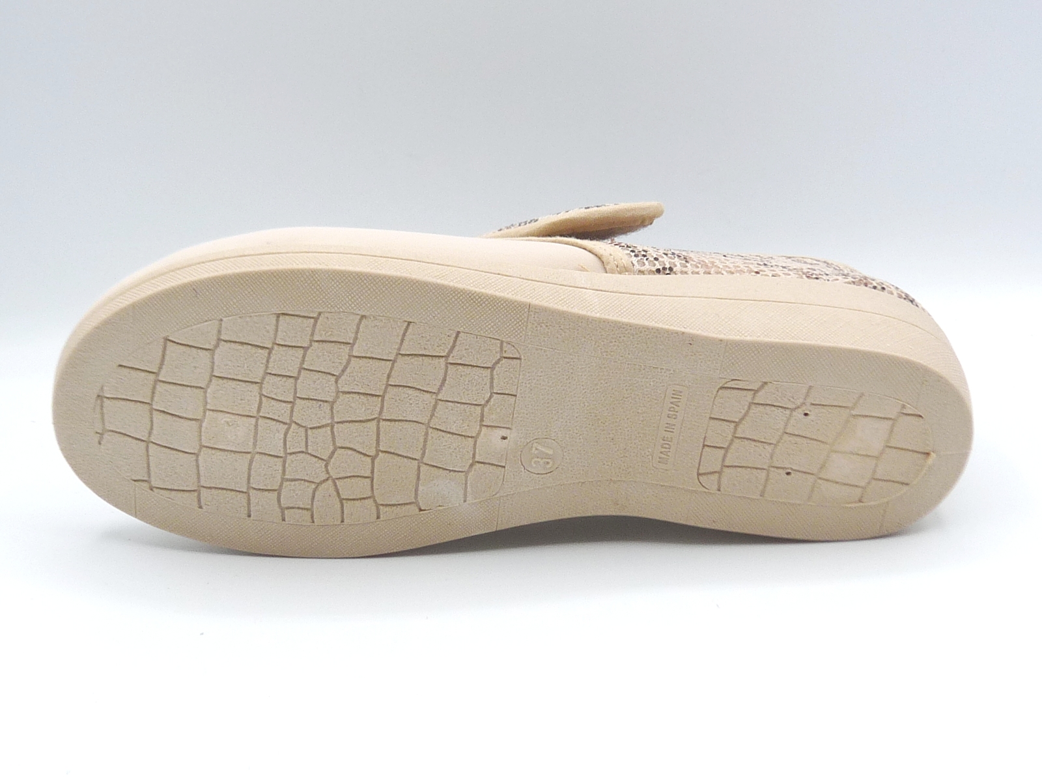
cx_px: 521
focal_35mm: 48
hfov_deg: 39.7
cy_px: 391
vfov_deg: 30.3
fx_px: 1445
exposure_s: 1/200
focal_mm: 4.8
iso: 100
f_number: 4.5
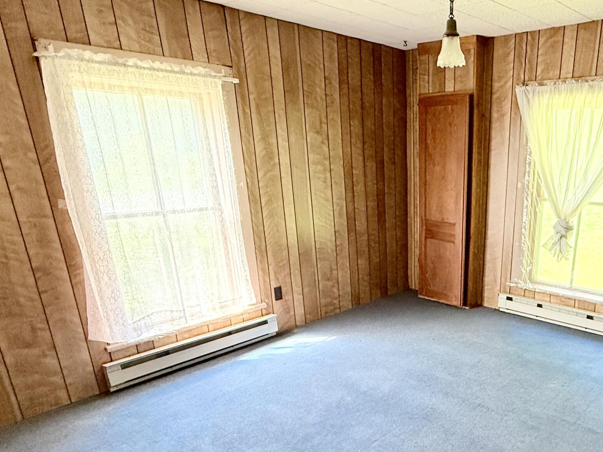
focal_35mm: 27
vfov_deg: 50.0
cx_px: 434
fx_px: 470
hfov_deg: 62.5
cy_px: 318
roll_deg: -0.1
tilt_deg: -19.0
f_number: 2.2
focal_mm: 2.22
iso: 320
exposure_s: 1/99
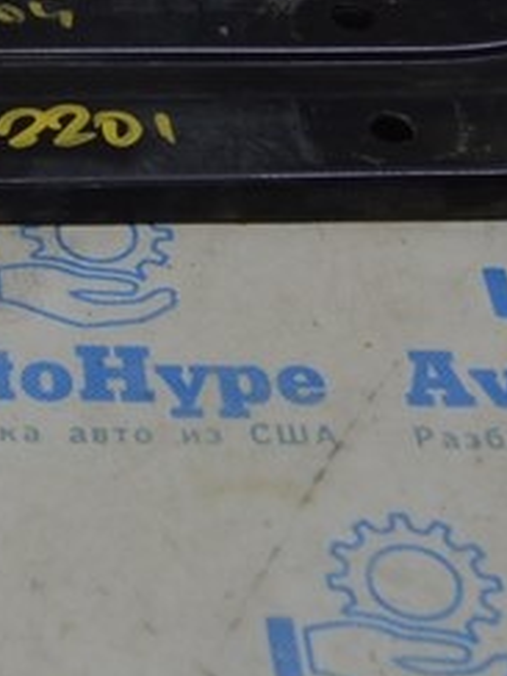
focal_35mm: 121
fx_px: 2363
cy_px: -123
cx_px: -219
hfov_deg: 11.8
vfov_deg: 15.7
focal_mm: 20
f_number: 5
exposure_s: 1/100
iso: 400
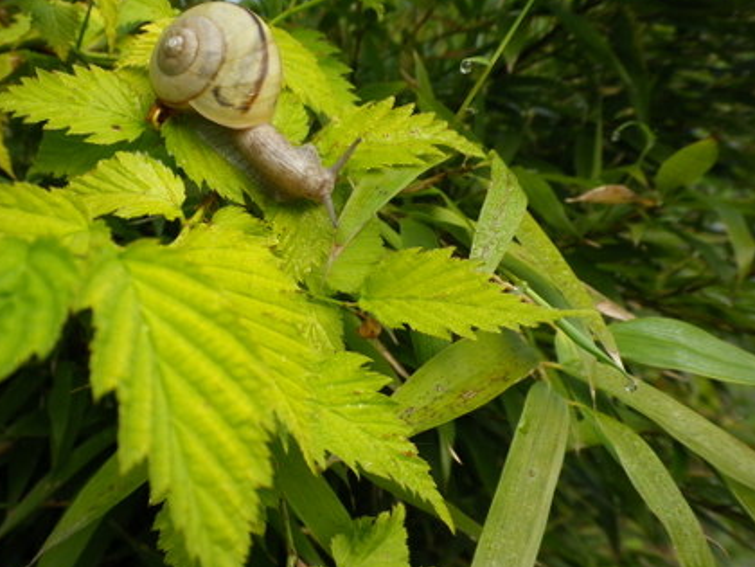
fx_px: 872
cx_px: 333
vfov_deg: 35.9
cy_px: 254
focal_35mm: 40
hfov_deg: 46.7
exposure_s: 1/80
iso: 80
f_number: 3.9
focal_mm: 6.36
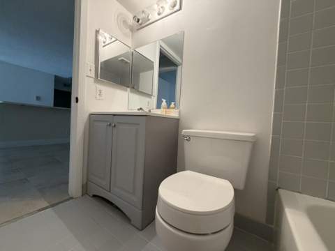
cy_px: 126
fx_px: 135
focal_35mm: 14
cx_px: 168
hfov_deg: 102.1
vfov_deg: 85.7
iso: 320
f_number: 2.2
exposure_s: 1/120
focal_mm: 2.22
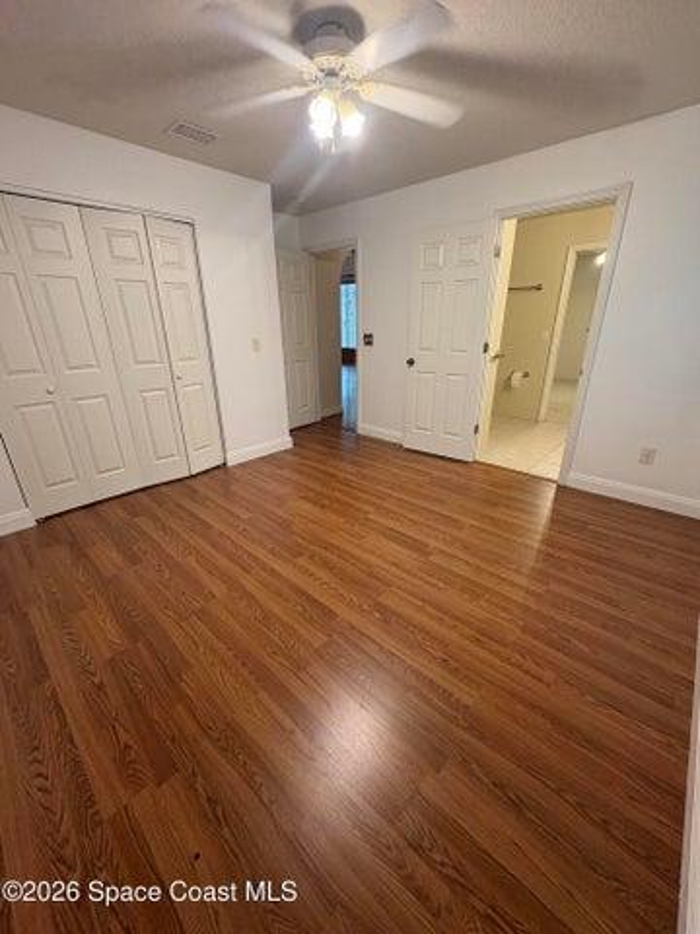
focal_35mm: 14
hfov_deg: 85.7
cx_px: 350
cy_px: 467
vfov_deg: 102.1
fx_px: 377
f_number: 2.2
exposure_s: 1/60
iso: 250
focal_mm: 2.22
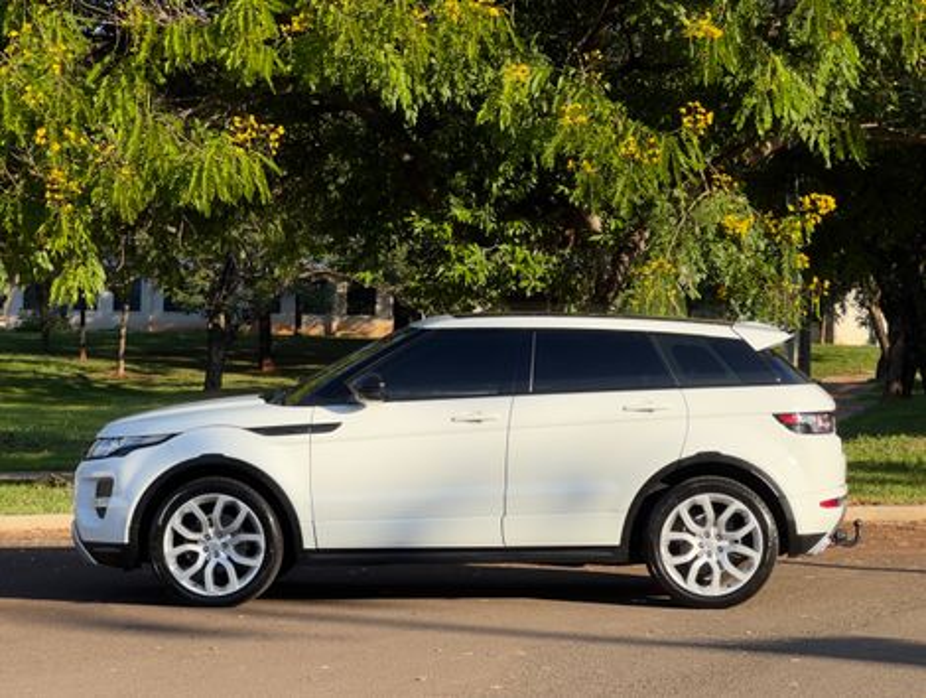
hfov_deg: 25.3
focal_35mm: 77
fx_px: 2063
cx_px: 463
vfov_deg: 19.2
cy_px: 349
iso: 25
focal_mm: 9
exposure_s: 1/323
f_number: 2.8
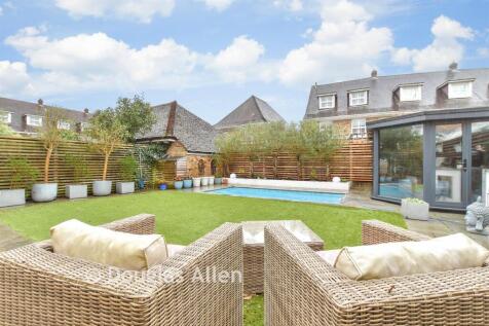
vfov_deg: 77.3
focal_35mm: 15
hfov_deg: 100.4
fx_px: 204
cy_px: 163
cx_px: 244
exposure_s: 1/10
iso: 400
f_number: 7.1
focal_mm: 10
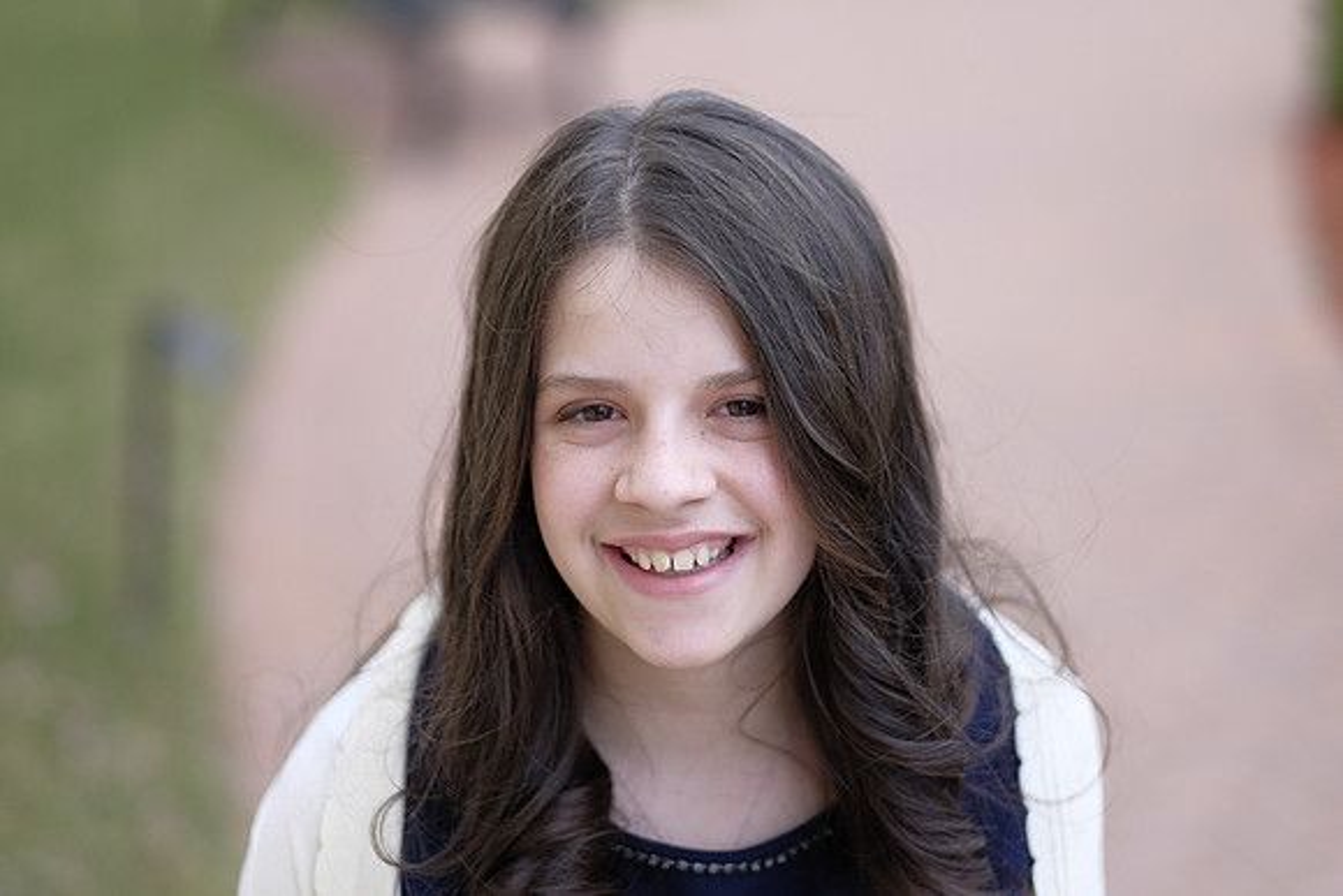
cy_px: 448
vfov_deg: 16.3
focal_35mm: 84
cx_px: 672
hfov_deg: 24.2
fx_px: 3134
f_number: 1.2
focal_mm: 56
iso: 400
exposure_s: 1/2200
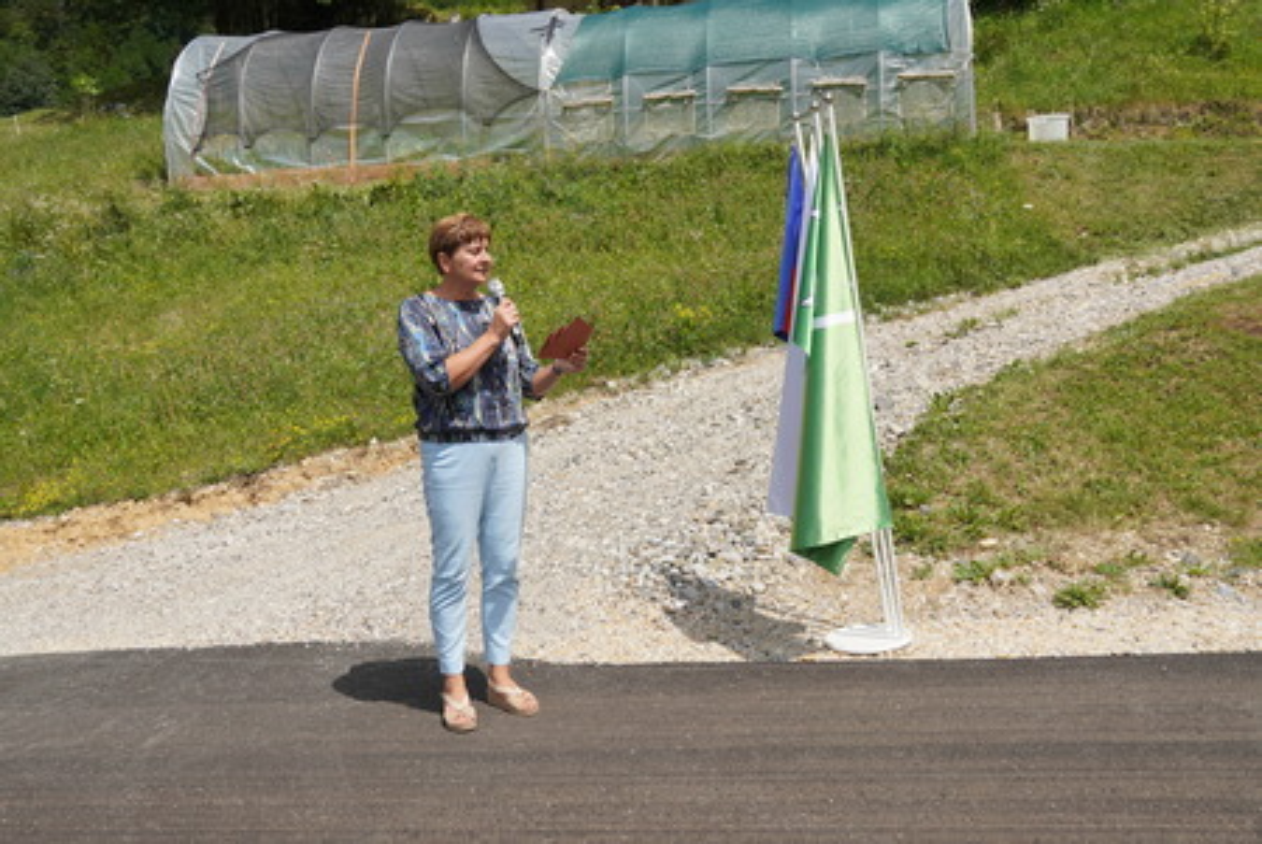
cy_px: 422
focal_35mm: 34
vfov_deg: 38.4
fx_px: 1211
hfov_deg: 55.1
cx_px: 631
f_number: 5
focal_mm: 23
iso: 100
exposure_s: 1/1000
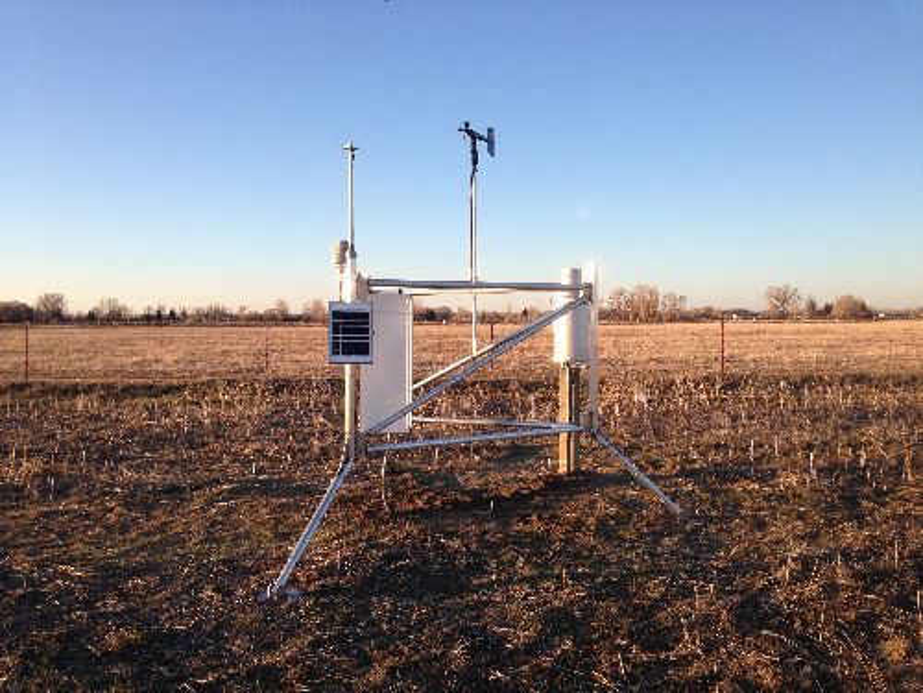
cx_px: 462
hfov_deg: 55.4
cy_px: 346
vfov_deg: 42.9
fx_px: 880
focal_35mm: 33
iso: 50
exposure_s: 1/448
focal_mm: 4.12
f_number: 2.4
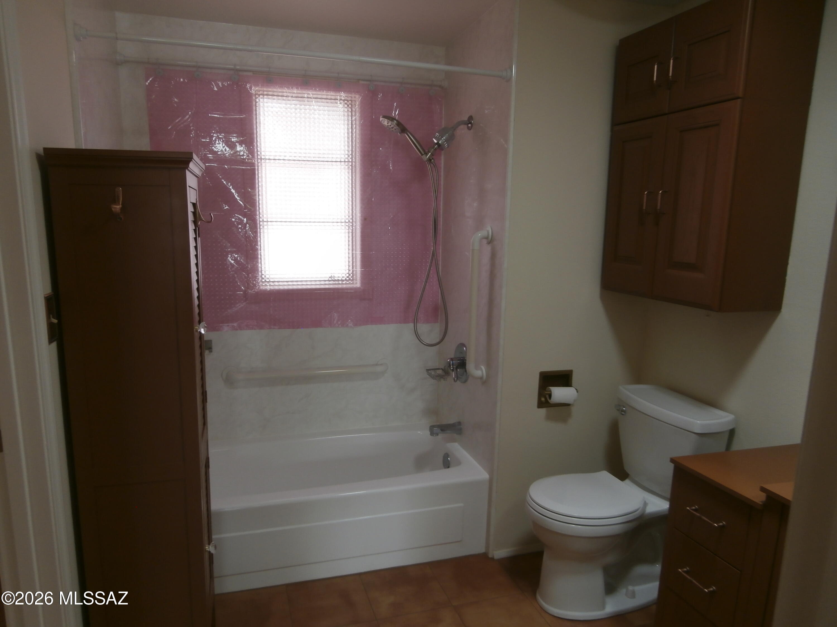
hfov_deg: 71.6
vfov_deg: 56.8
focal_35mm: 24
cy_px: 314
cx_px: 418
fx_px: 580
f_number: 3
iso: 100
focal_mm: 4.2
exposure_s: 1/25
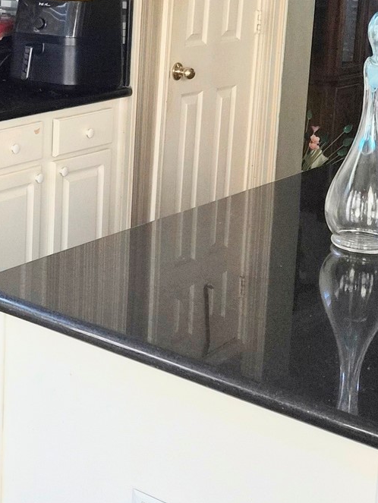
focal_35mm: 71
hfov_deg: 19.0
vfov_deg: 26.8
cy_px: 97
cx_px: -137
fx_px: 1033
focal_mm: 5.4
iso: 400
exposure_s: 1/120
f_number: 1.8
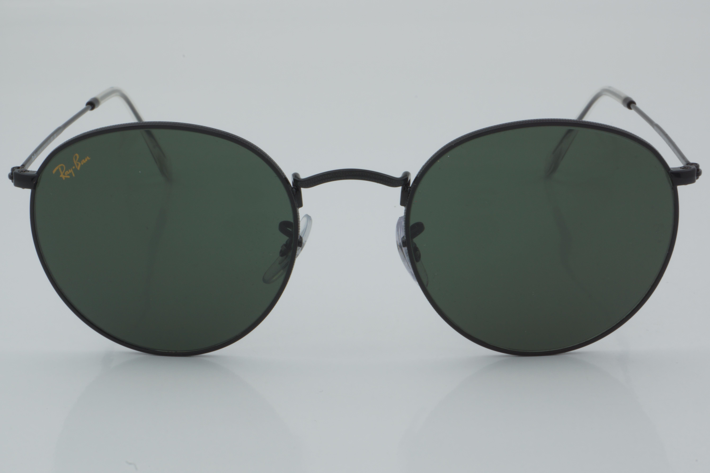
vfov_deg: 16.6
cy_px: 236
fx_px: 1627
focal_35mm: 82
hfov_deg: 24.6
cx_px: 355
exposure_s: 1/4
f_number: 32
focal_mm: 55
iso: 100
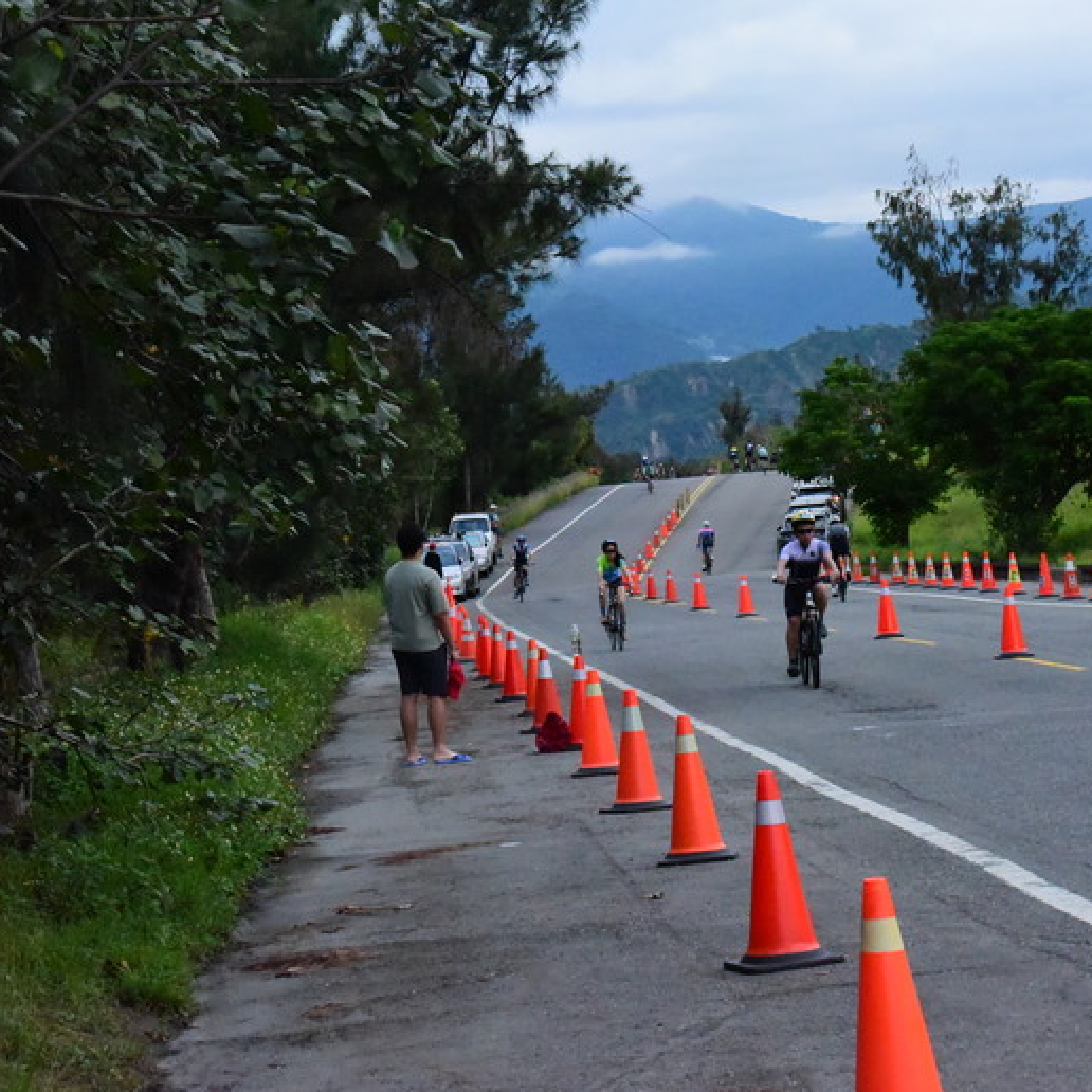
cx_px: 798
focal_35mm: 122
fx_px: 4354
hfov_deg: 14.2
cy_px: 549
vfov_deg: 14.3
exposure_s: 1/3200
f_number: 14
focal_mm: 95
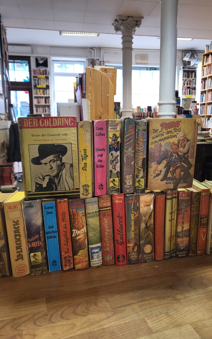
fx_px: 259
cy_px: 168
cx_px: 108
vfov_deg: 66.5
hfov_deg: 44.5
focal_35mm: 28
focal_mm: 5.4
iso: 250
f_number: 1.8
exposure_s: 1/100
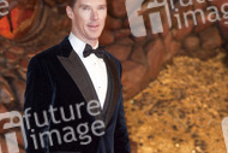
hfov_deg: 8.1
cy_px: 189
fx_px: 1604
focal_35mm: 253
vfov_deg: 5.4
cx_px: 79
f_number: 5.6
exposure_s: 1/160
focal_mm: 120
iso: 1000
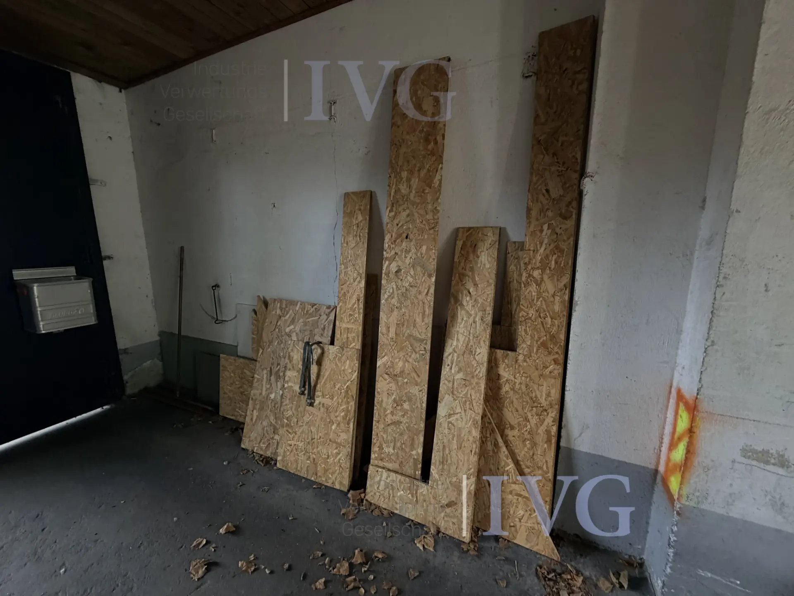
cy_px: 298
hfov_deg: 102.1
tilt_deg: -9.1
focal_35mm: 14
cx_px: 397
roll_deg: +0.2
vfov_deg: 85.7
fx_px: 321
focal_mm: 2.22
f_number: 2.2
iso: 200
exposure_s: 1/121
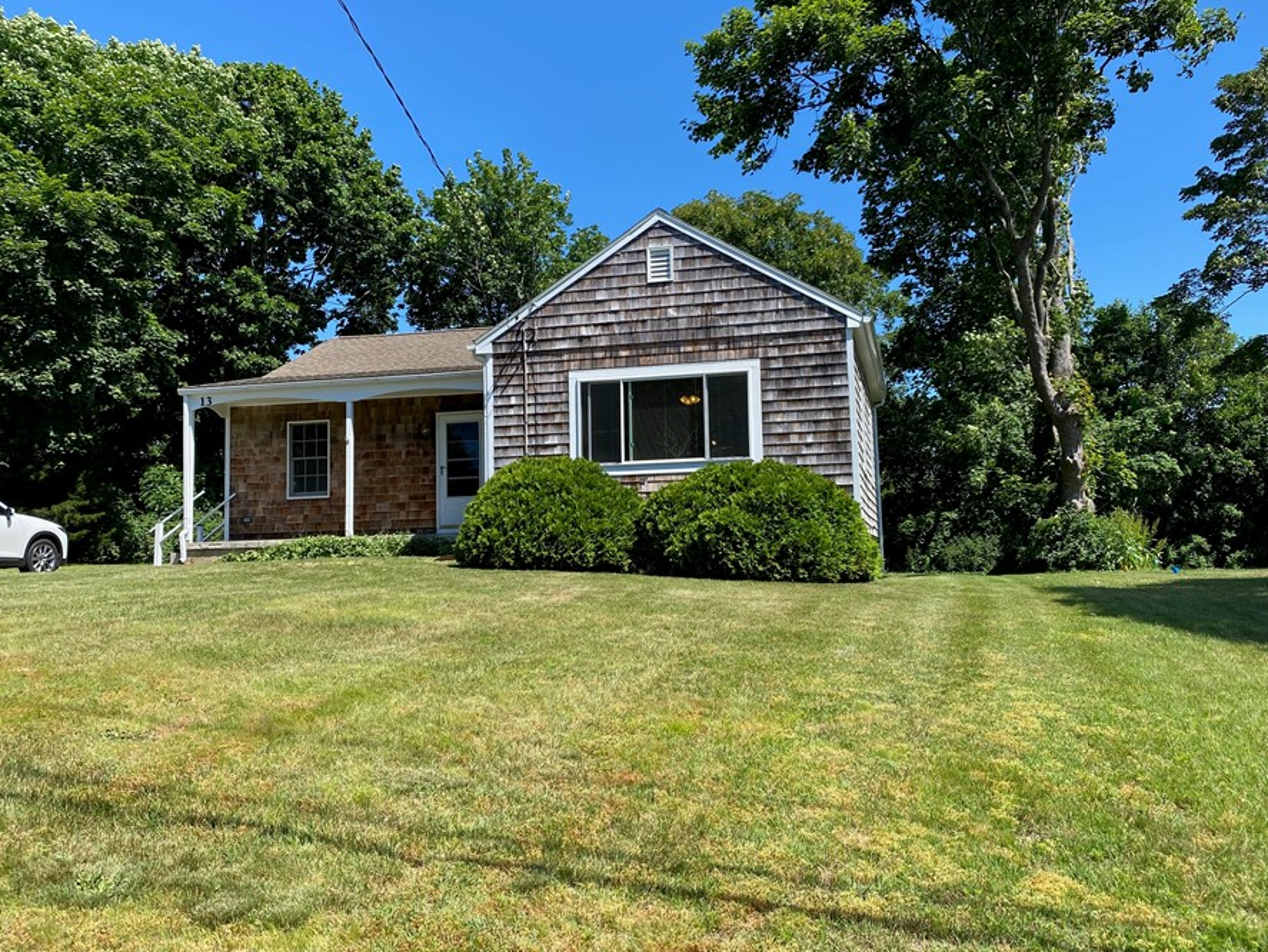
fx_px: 1099
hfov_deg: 59.9
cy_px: 455
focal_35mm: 30
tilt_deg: +5.8
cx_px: 663
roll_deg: +1.0
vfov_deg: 46.8
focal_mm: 4.25
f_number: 1.8
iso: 32
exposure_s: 1/1565
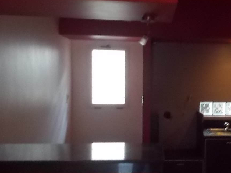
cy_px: 94
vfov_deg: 27.0
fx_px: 360
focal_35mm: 54
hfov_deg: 34.2
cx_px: 193
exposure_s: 1/6
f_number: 3.3
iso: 400
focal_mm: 4.1
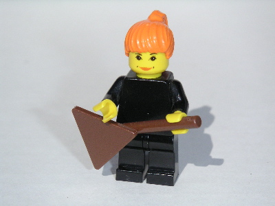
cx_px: 138
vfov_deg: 13.3
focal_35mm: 111
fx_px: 882
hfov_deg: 17.7
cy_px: 103
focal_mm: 17.1
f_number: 8
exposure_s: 1/1000
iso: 160
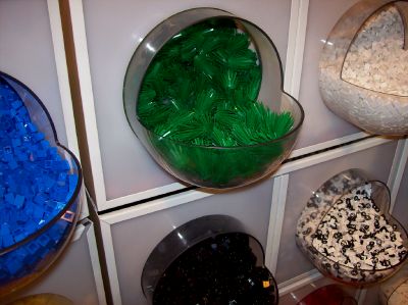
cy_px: 152
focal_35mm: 36
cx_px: 204
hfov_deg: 51.4
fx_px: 424
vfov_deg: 39.6
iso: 80
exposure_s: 1/64
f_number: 2.7
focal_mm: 6
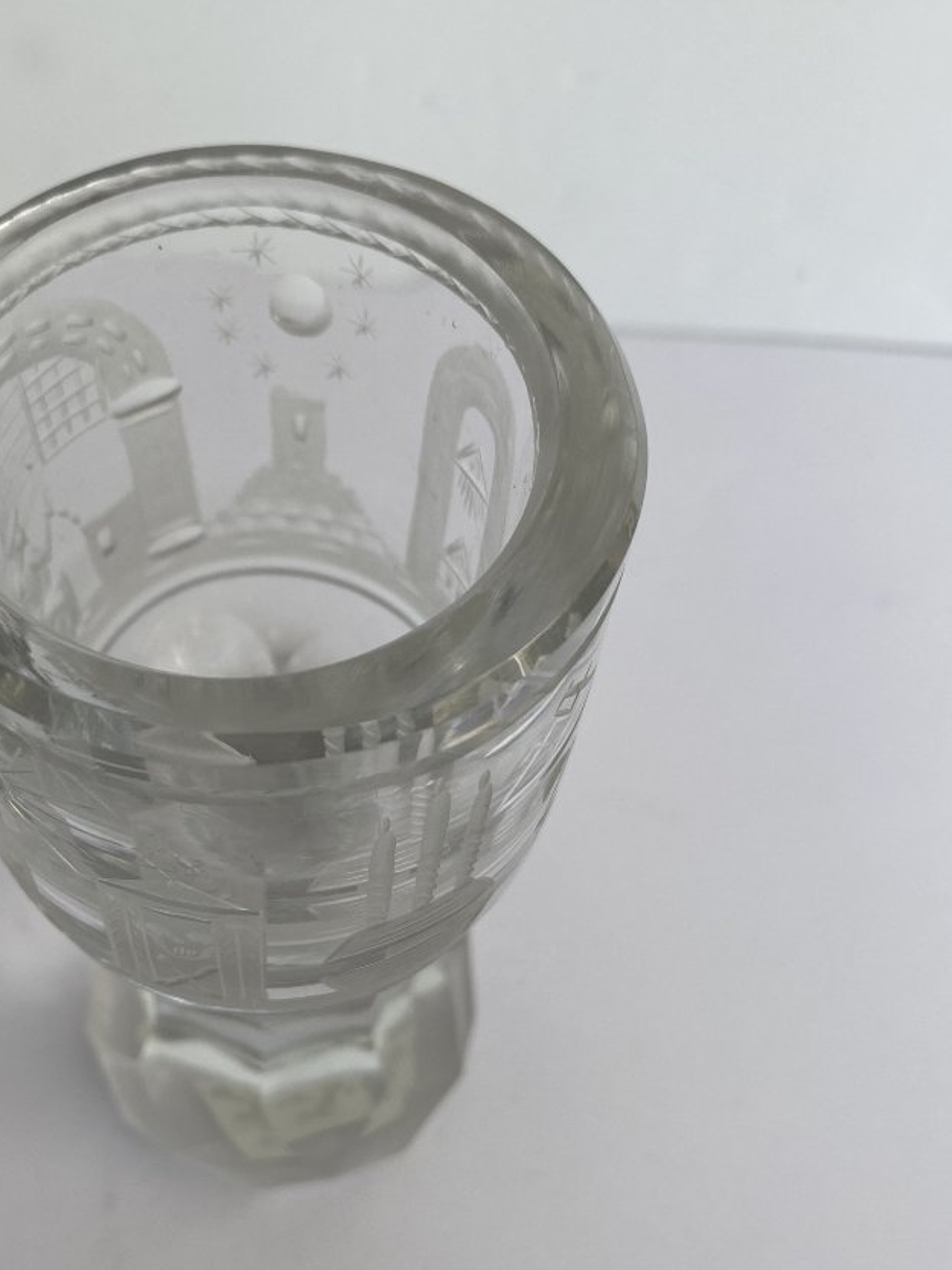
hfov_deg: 39.0
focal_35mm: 36
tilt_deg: -59.7
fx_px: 1320
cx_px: 285
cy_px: 761
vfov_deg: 51.0
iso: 32
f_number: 1.8
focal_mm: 4.25
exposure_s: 1/149
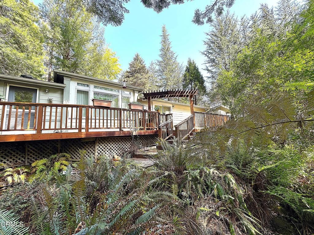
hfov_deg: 102.1
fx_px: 127
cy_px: 118
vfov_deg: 85.7
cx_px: 157
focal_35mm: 14
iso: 40
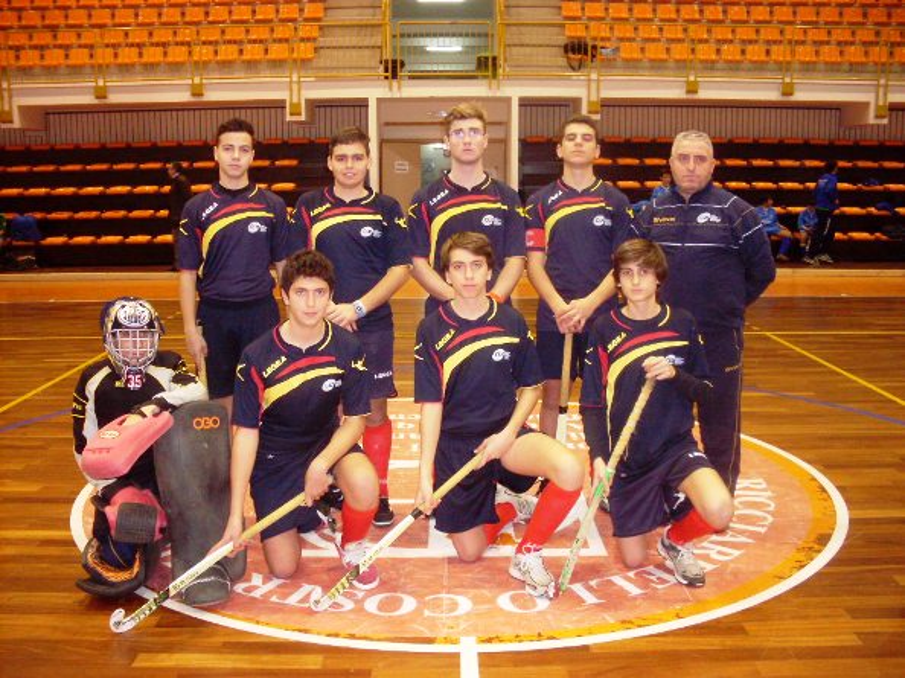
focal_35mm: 38
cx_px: 452
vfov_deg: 37.7
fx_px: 993
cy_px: 339
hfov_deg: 49.0
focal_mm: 6.3
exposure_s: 1/45
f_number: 2.8
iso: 240
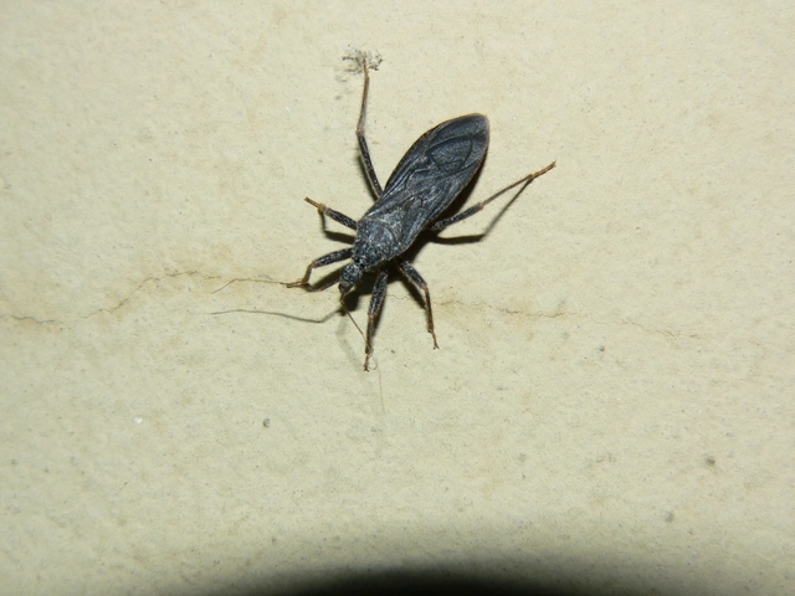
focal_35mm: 97
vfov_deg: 15.2
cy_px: 298
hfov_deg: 20.2
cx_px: 398
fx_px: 2228
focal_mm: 16.2
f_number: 4
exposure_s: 1/60
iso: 100
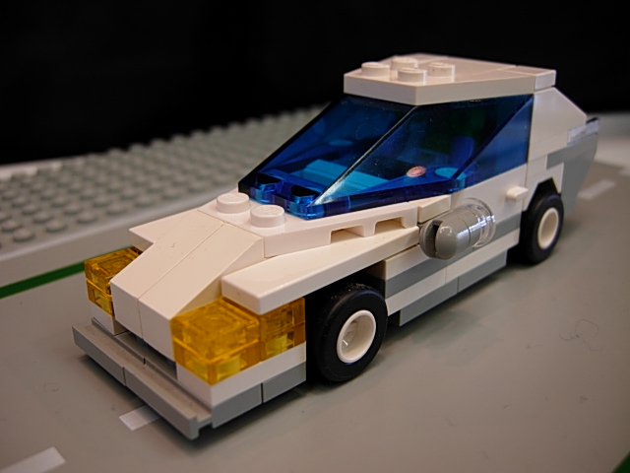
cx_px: 315
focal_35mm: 36
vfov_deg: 39.7
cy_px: 236
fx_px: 655
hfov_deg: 51.4
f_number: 2.7
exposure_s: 1/17.4
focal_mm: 7.5
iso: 50
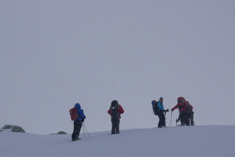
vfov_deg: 15.2
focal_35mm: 90
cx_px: 118
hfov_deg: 22.6
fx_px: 588
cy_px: 78
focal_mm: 19.2
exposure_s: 1/800
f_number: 5
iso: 80
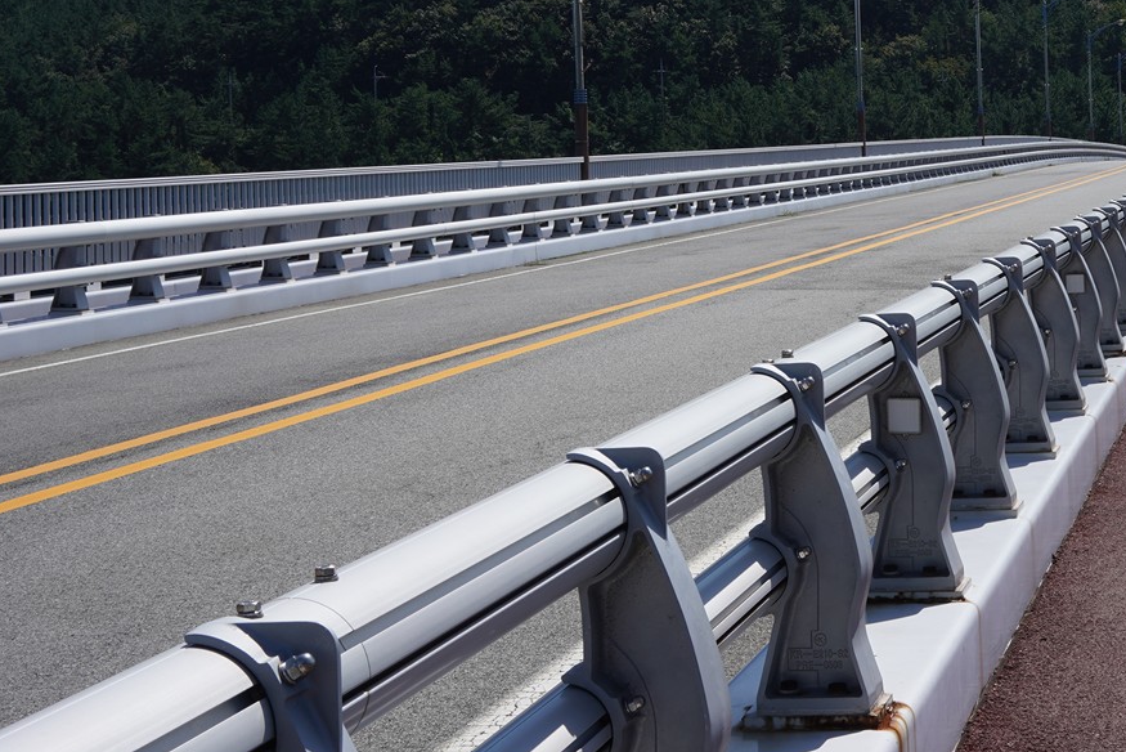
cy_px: 35
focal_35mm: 80
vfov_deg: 16.8
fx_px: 2503
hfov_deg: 24.9
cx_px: 927
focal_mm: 35
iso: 100
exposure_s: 1/125
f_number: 14
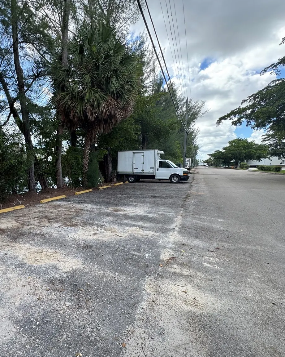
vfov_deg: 83.3
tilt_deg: -4.8
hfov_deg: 66.2
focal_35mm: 19
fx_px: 200
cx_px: 70
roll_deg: +1.4
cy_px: 184
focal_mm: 2.22
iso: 40
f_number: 2.2
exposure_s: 1/265
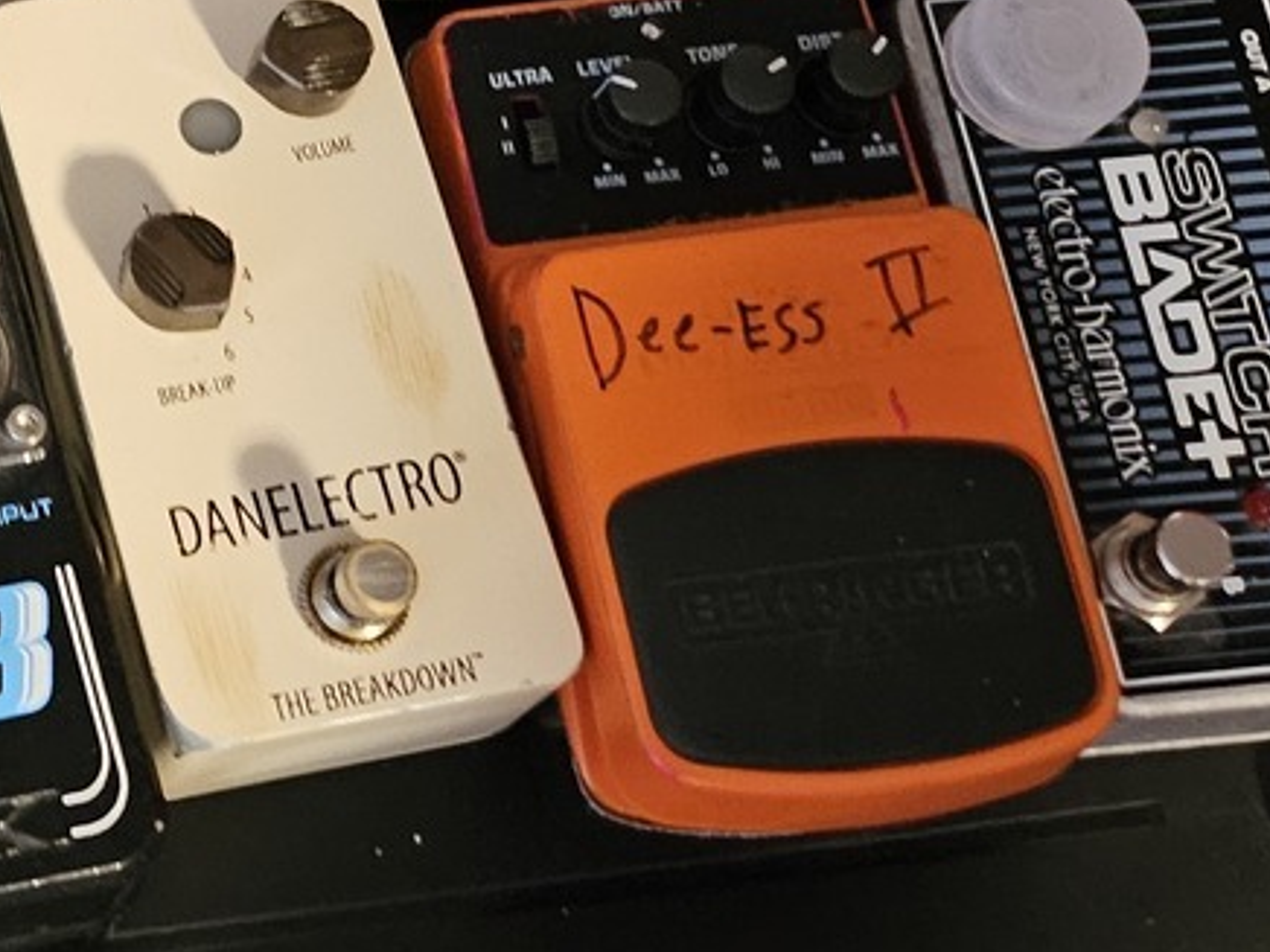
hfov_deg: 20.0
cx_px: -492
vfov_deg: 16.3
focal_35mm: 88
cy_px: -90
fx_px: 3229
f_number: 1.8
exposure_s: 1/30
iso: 640
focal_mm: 5
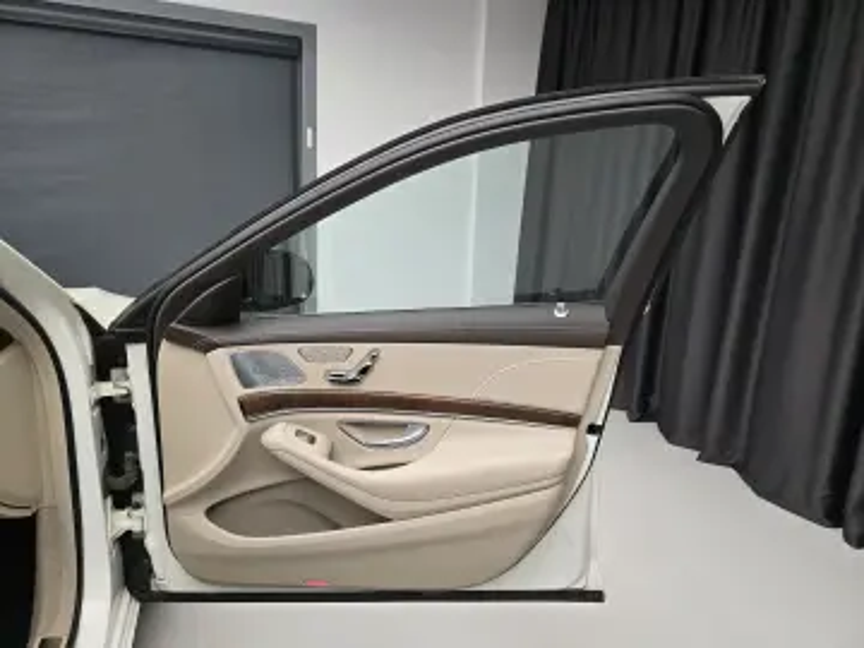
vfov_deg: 58.9
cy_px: 324
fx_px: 574
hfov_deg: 73.9
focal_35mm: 23
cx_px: 432
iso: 200
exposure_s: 1/180
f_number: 1.7
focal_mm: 6.3
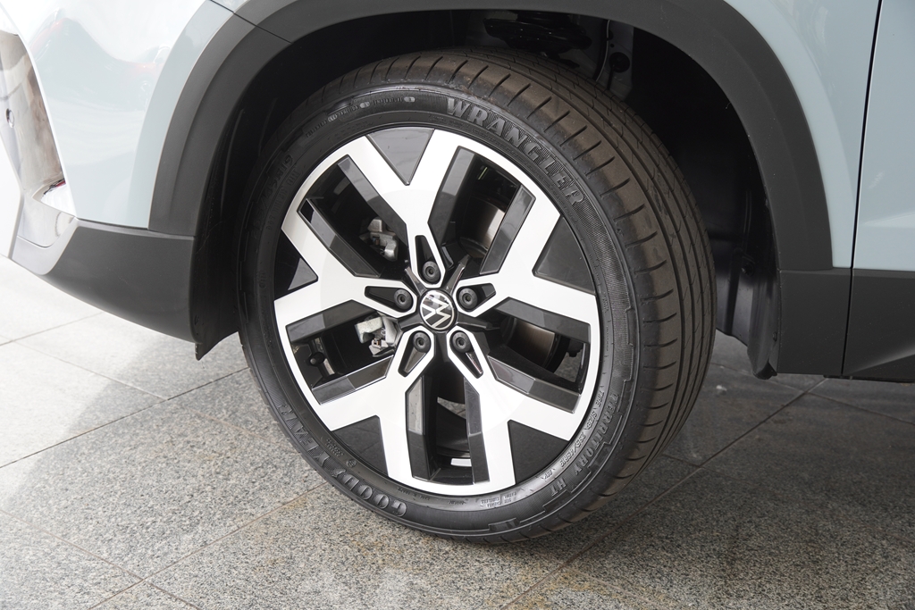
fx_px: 1411
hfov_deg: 35.9
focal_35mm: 56
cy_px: 305
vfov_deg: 24.4
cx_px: 458
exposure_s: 1/60
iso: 125
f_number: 4
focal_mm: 37
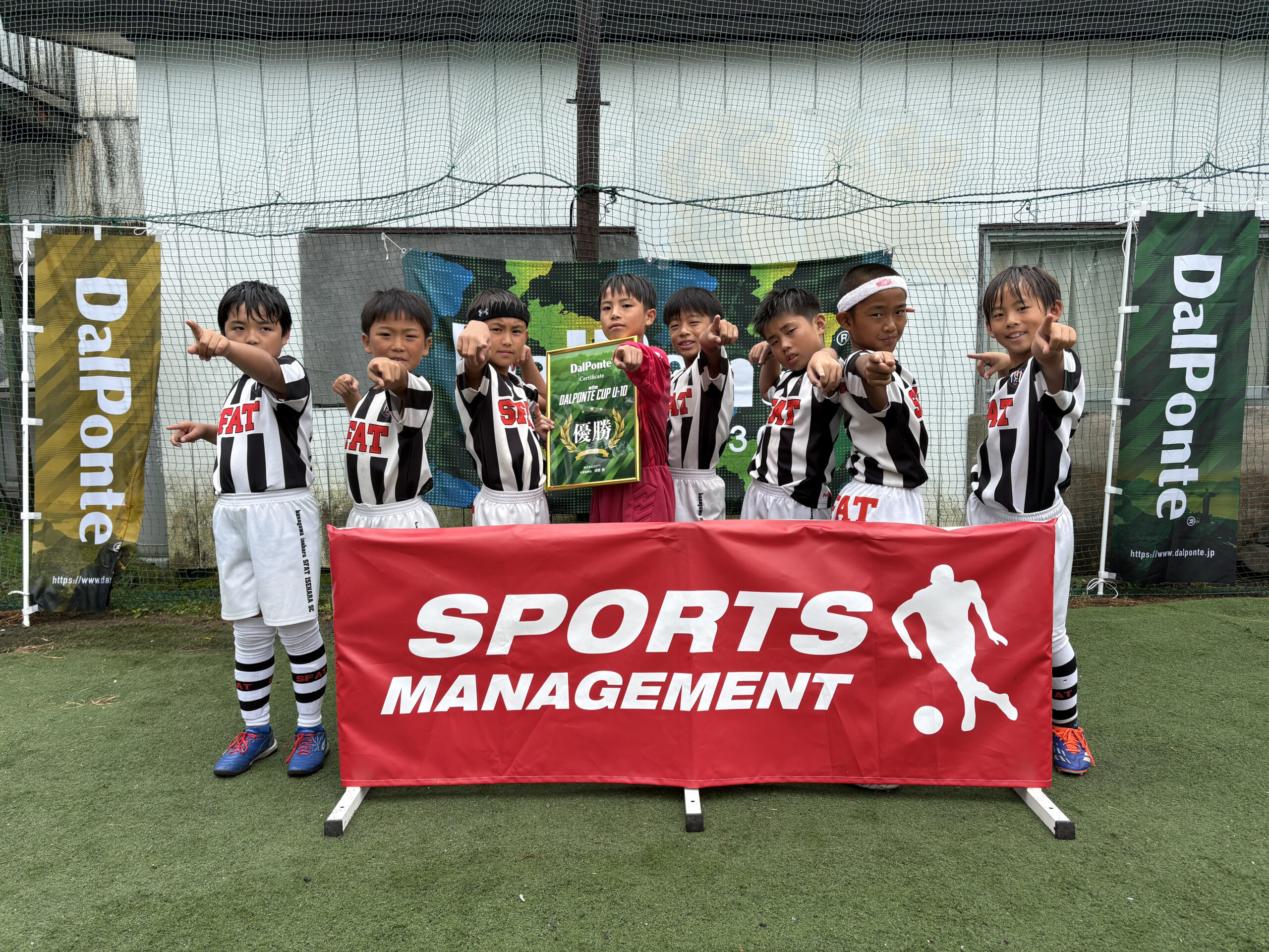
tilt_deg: -6.4
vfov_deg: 53.1
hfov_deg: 67.3
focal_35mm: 26
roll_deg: +0.8
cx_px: 634
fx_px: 953
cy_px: 476
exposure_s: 1/1099
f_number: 1.6
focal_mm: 5.96
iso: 50
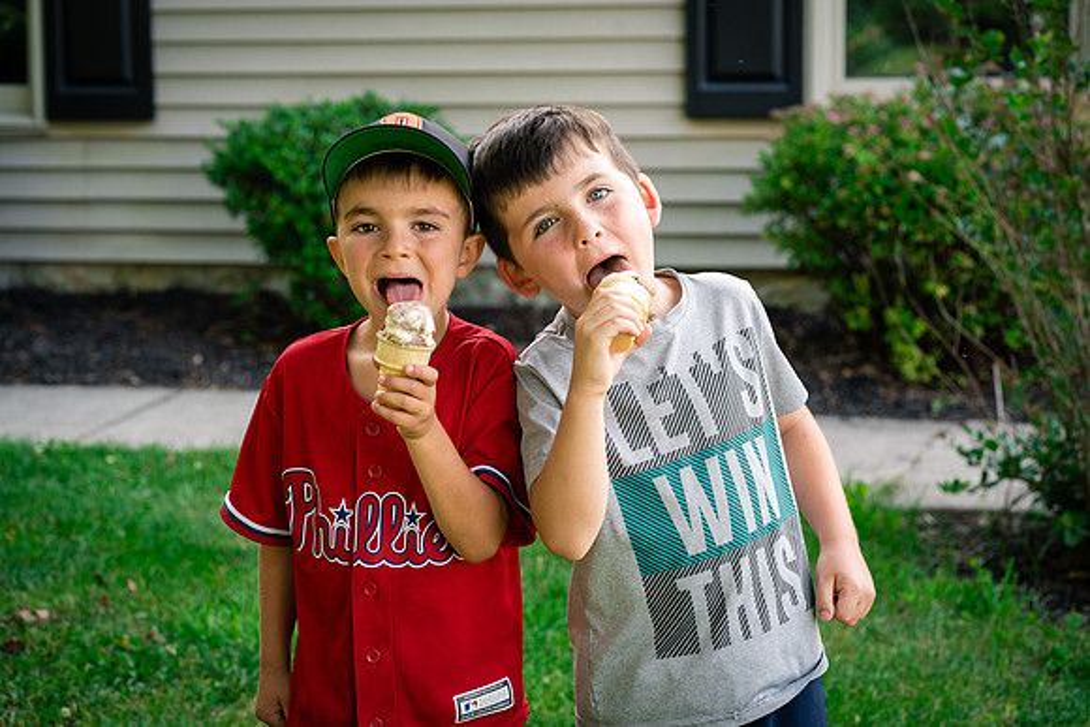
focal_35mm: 85
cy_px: 364
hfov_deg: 23.9
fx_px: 2574
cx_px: 545
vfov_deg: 16.1
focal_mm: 85
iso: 500
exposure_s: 1/250
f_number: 5.6
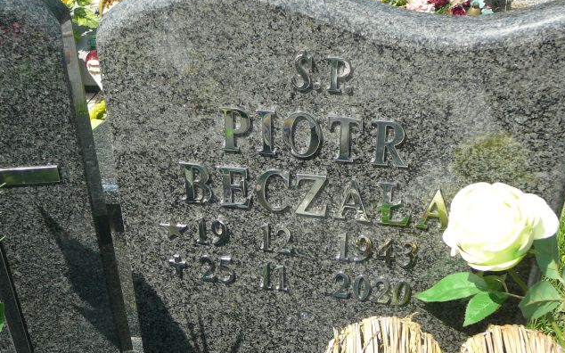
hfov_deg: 43.5
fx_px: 708
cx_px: 284
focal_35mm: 46
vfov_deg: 28.0
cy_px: 189
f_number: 3.2
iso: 80
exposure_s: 1/640
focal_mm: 6.4
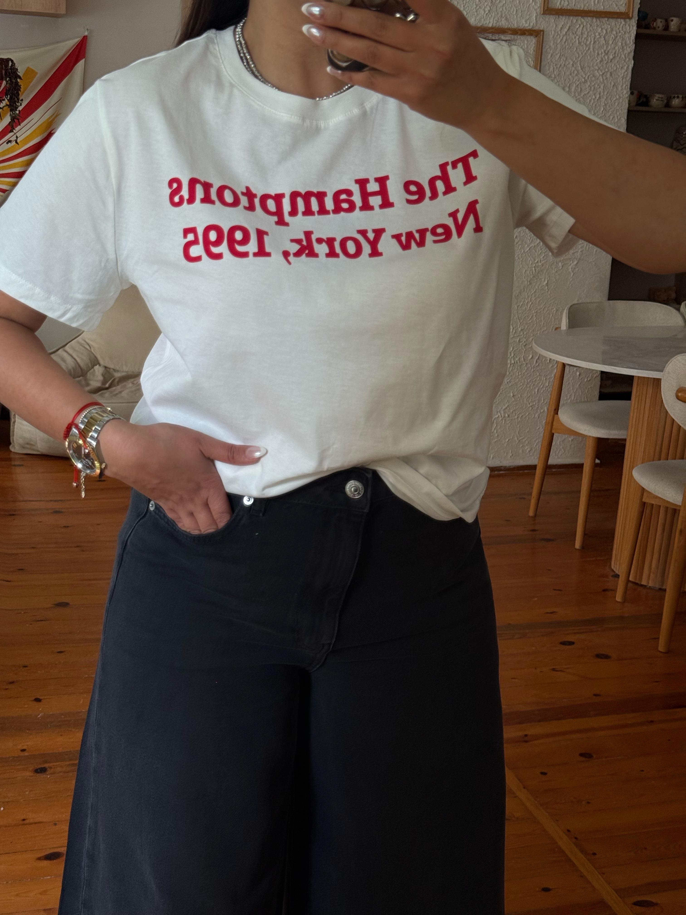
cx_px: 343
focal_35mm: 48
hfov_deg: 30.3
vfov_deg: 39.7
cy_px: 458
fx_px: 1268
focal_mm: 6.76
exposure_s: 1/60
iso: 200
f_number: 1.78
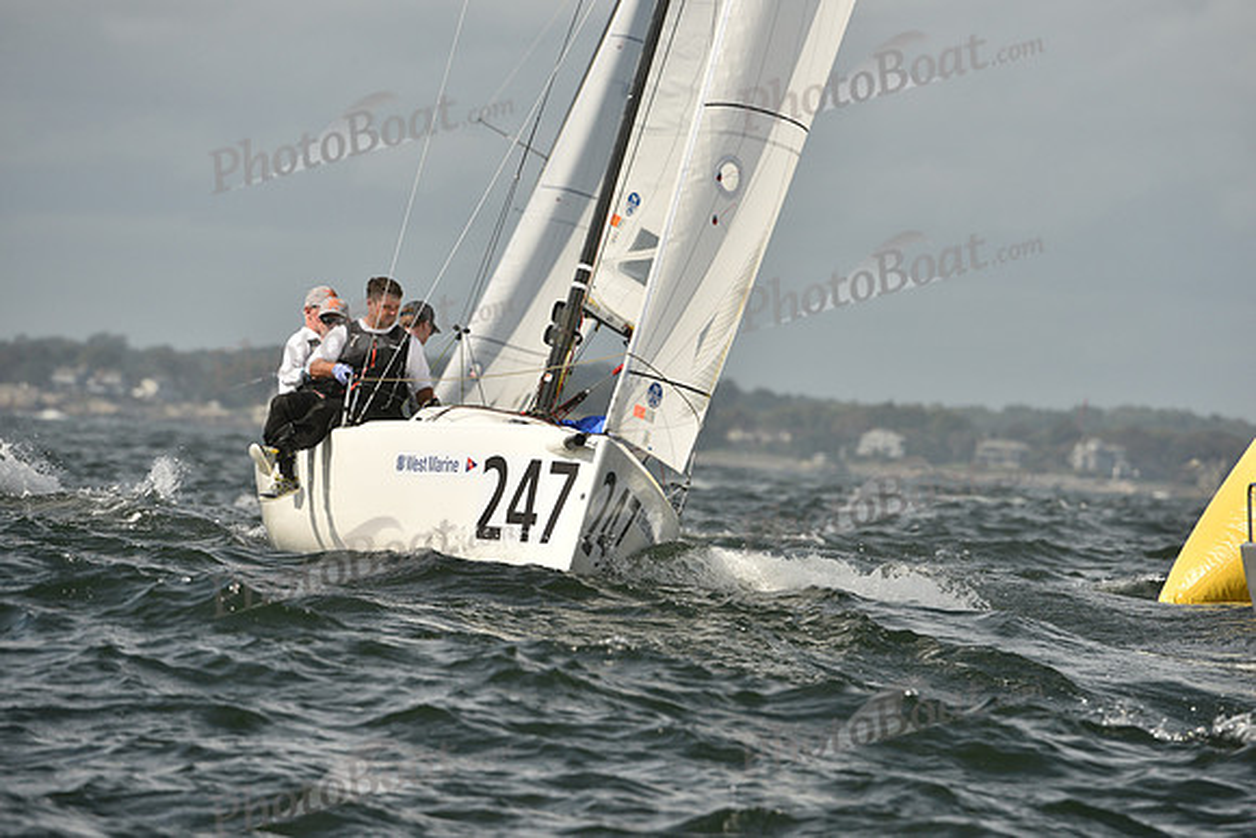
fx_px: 13958
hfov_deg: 5.2
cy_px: 419
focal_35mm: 400
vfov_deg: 3.4
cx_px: 628
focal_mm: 400
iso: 320
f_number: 8
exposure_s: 1/1600
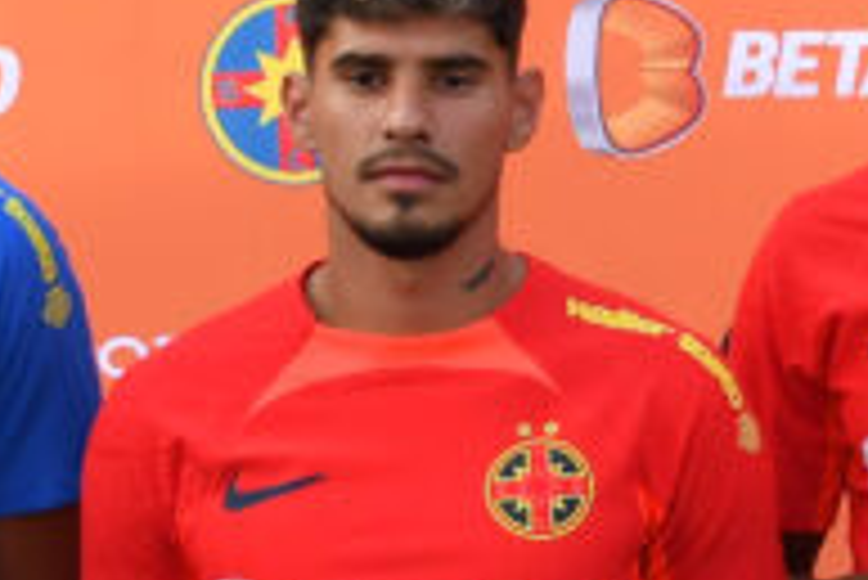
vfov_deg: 5.3
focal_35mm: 261
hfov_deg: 7.8
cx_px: 1196
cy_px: 555
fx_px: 6298
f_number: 2.8
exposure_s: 1/1250
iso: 400
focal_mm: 24
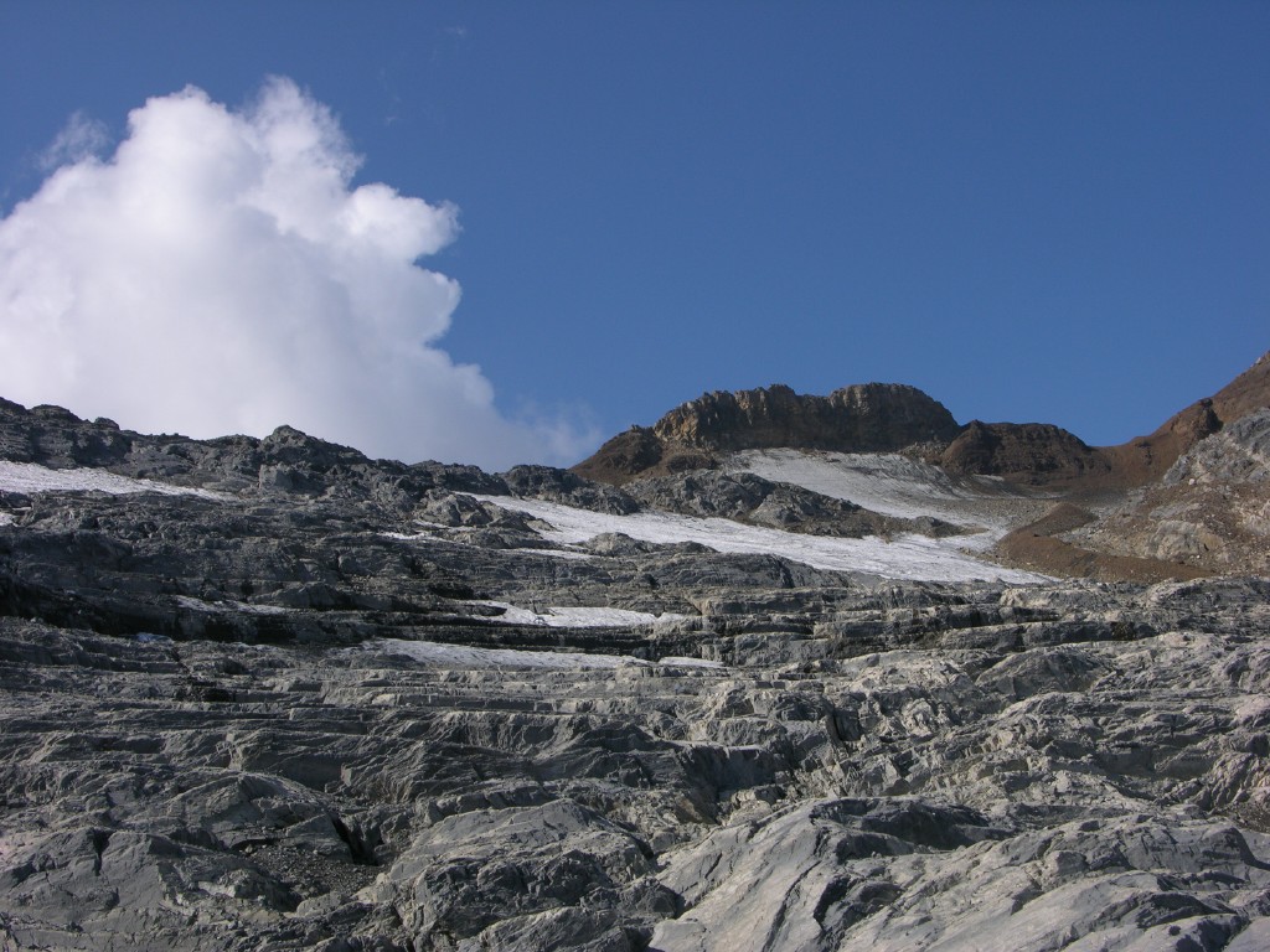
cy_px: 476
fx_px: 1834
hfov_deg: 38.2
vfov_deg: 29.1
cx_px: 635
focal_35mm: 50
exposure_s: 1/317
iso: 50
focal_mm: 12.7
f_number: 6.8
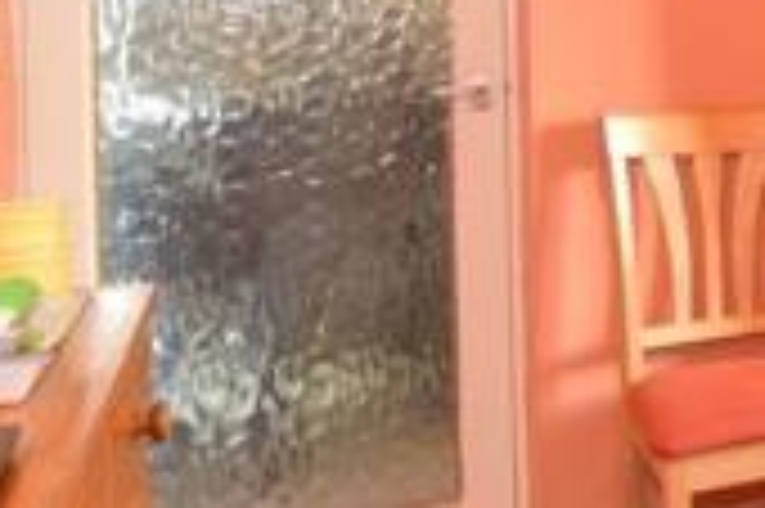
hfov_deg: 25.5
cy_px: 56
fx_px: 1231
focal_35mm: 58
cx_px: 1161
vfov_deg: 22.8
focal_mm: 10
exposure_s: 1/4
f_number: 11
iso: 500
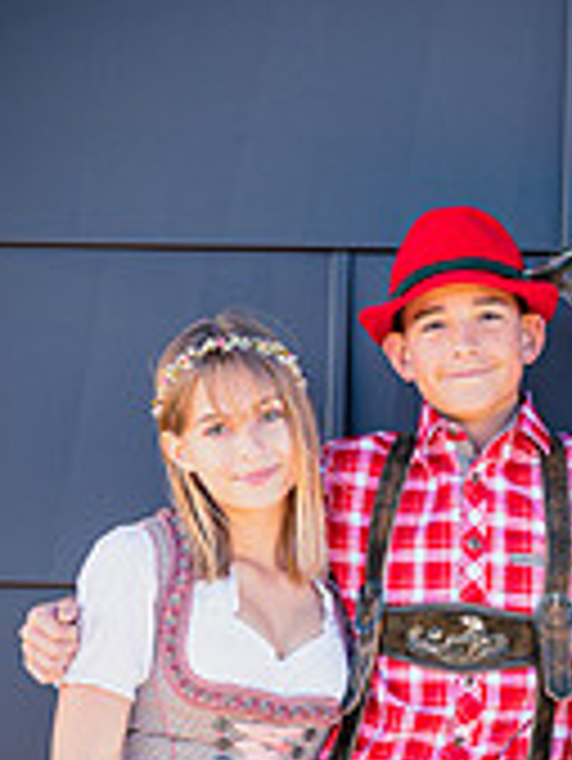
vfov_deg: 12.4
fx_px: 3433
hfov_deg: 9.5
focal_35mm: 156
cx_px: 399
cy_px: 859
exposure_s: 1/400
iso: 200
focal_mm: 61
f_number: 5
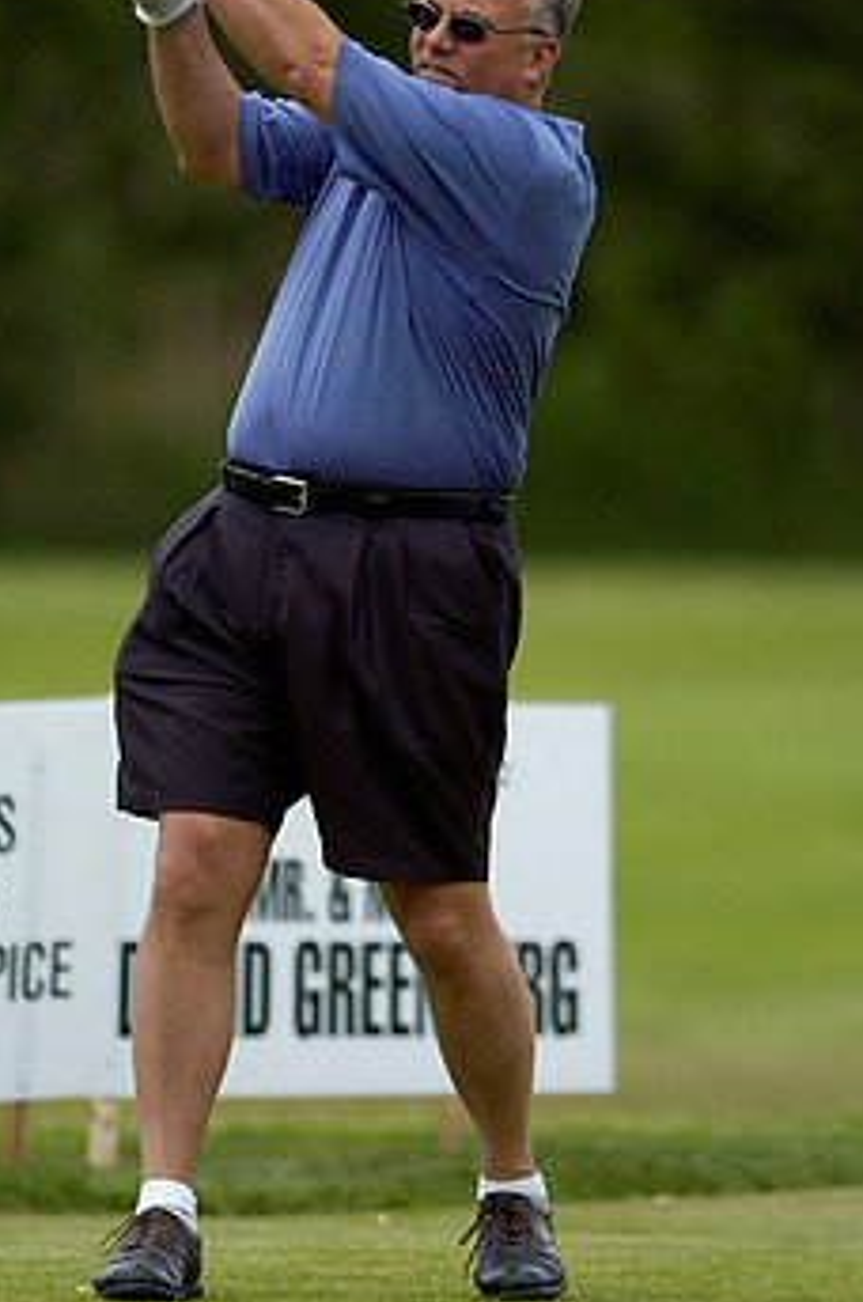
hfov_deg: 2.3
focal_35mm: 589
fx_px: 21264
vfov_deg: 3.5
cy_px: 613
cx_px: 428
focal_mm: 300
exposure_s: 1/1250
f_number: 2.8
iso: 200
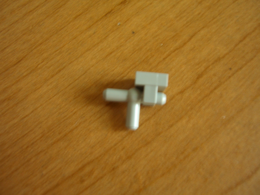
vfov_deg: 37.7
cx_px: 130
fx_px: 285
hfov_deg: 49.0
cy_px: 98
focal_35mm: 38
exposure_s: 1/13
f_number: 2.8
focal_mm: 7.9
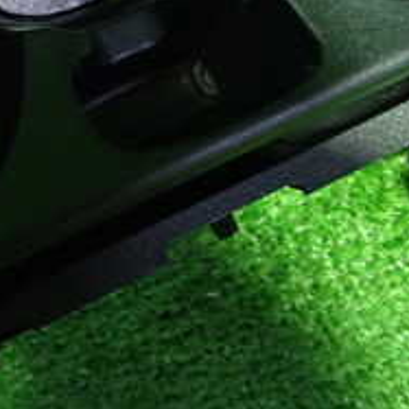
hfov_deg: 22.2
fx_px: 949
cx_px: -98
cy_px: -20
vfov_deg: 23.1
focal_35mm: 71
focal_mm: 4.5
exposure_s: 1/30
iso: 500
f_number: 2
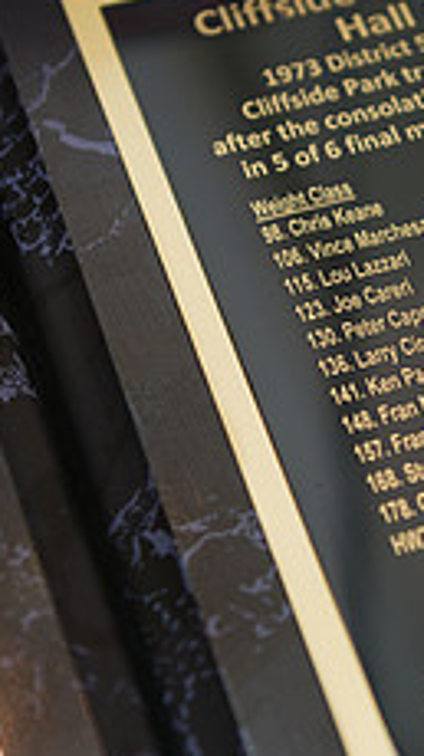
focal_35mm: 127
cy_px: 330
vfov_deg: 16.9
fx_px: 2544
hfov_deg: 9.3
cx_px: 578
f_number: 3.2
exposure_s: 1/200
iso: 400
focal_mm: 48
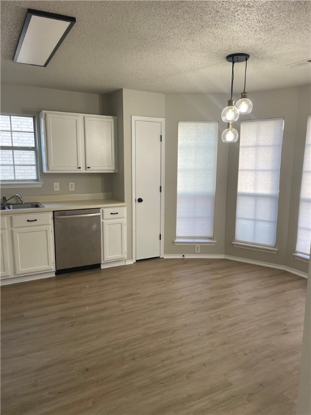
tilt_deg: -8.4
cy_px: 208
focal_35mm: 26
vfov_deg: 67.3
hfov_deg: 53.1
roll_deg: +0.6
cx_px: 156
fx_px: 311
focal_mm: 4.2
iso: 100
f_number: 1.6
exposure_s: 1/120
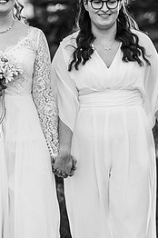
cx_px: 46
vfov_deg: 14.1
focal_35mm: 146
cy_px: 93
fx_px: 964
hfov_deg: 9.4
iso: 100
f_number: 2.5
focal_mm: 85
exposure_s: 1/1000
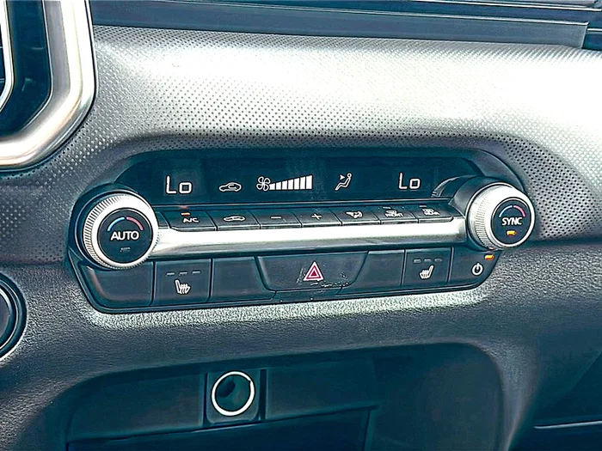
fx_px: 817
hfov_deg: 40.4
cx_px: 301
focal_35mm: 47
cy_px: 226
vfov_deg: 30.9
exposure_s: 1/90
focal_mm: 6.86
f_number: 1.78
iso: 64
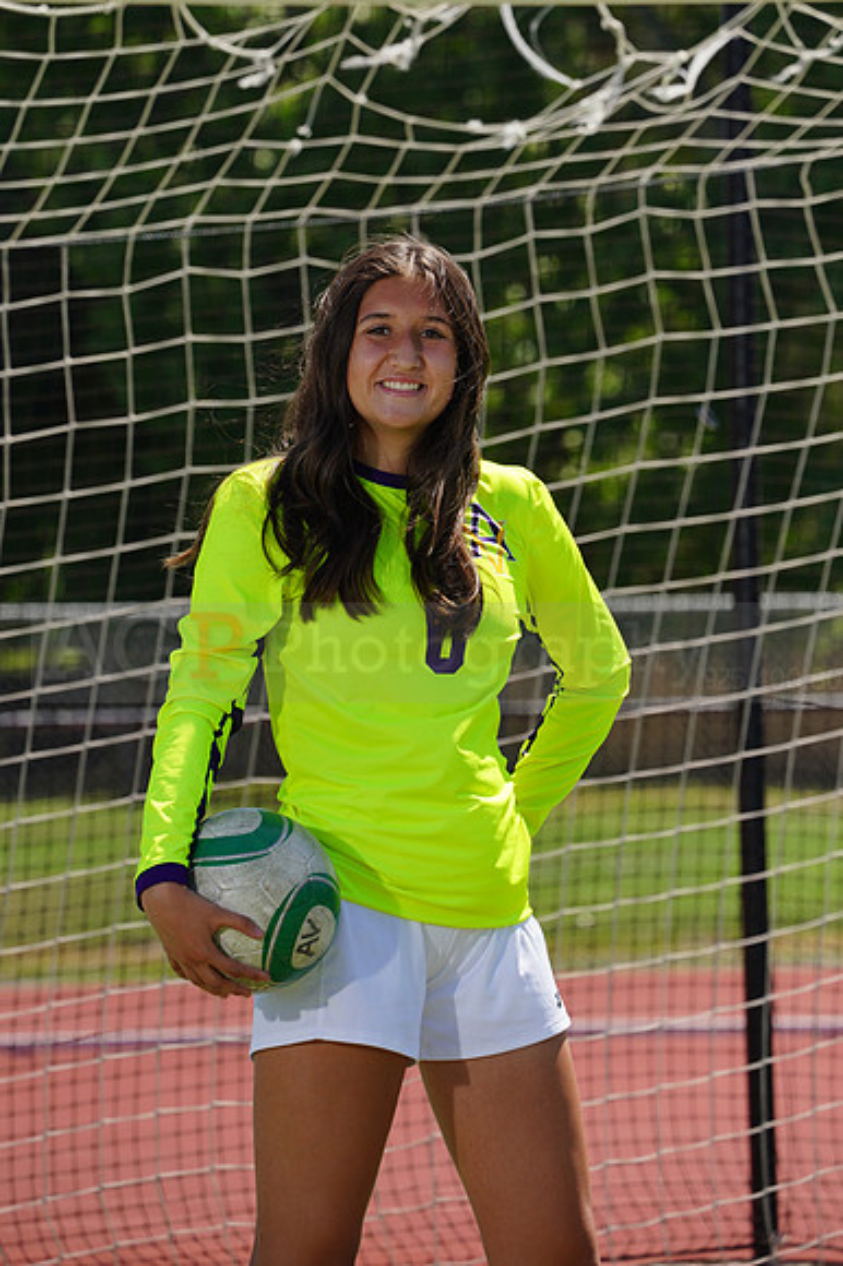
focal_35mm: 355
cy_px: 633
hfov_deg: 3.9
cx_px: 422
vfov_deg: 5.8
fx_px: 12483
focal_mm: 355
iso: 200
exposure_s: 1/250
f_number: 13
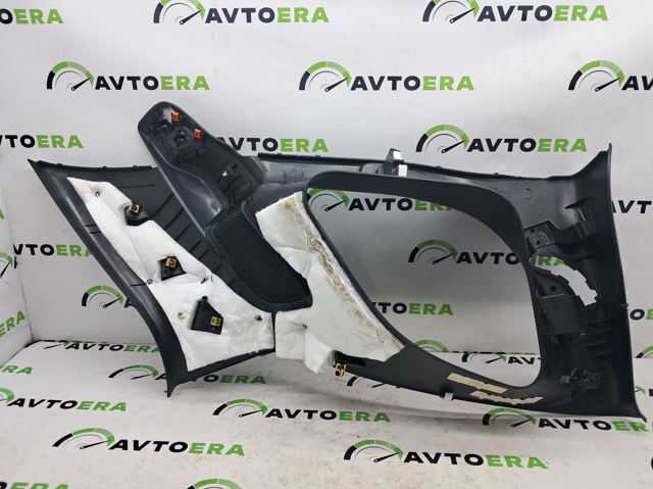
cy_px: 244
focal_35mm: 27
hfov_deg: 65.4
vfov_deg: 51.3
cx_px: 326
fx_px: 509
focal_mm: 4
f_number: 1.8
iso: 50
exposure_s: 1/50
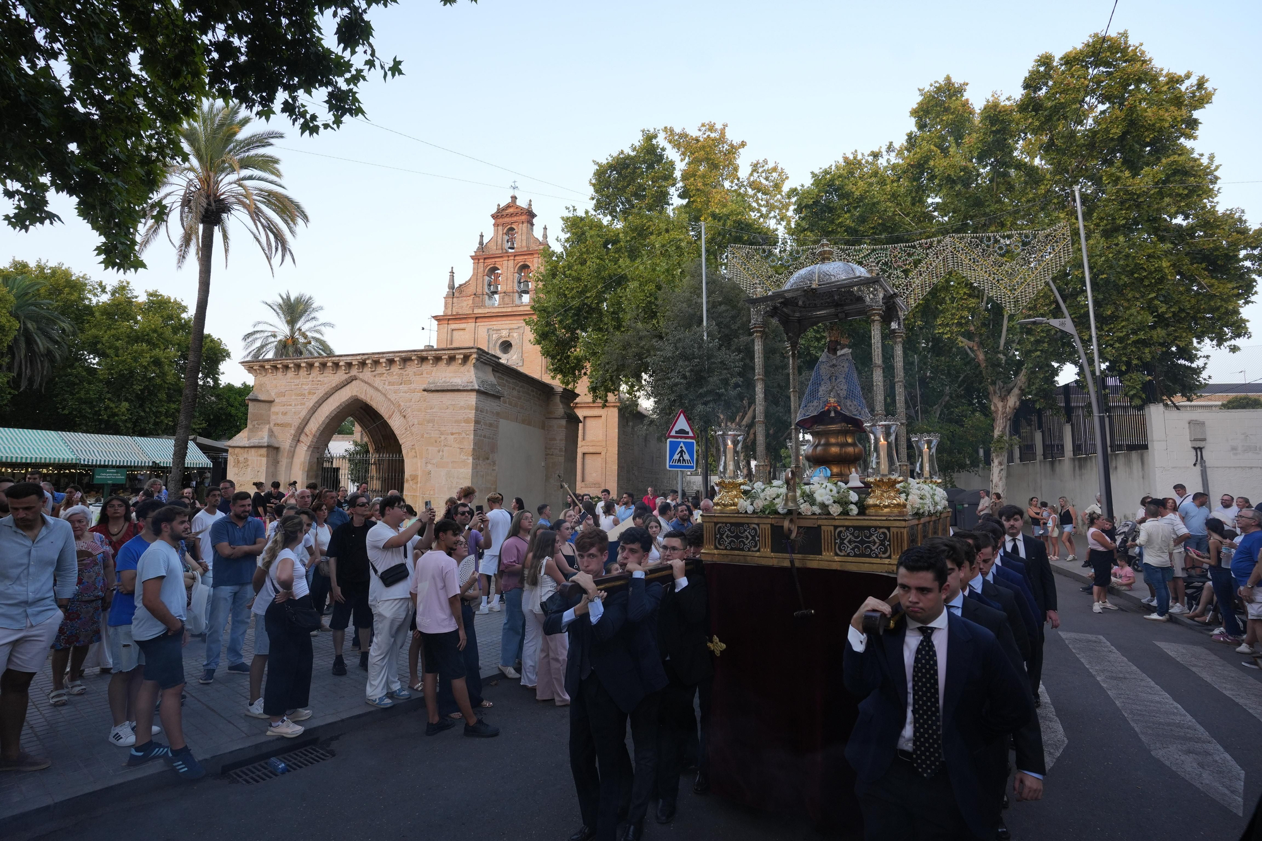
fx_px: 596
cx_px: 631
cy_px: 420
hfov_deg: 93.3
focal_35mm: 17
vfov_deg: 70.4
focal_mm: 17
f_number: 4
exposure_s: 1/250
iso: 640
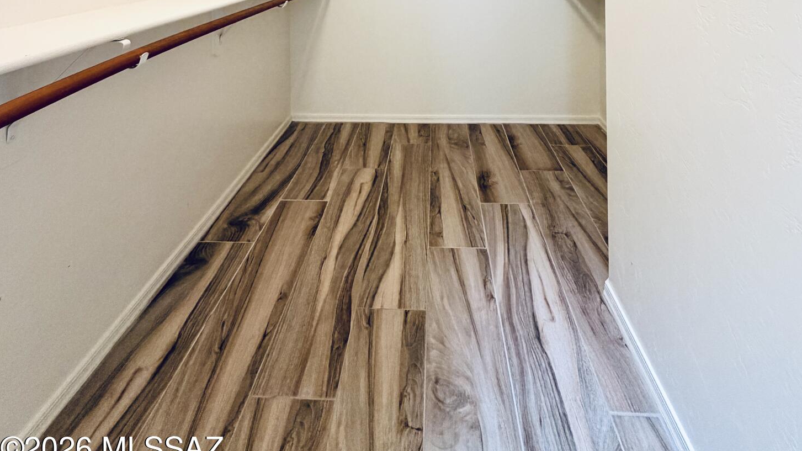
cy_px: -53
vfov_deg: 41.7
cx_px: 412
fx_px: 447
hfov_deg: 83.8
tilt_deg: +0.3
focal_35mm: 21
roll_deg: +0.2
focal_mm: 2.22
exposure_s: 1/60
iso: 160
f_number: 2.2
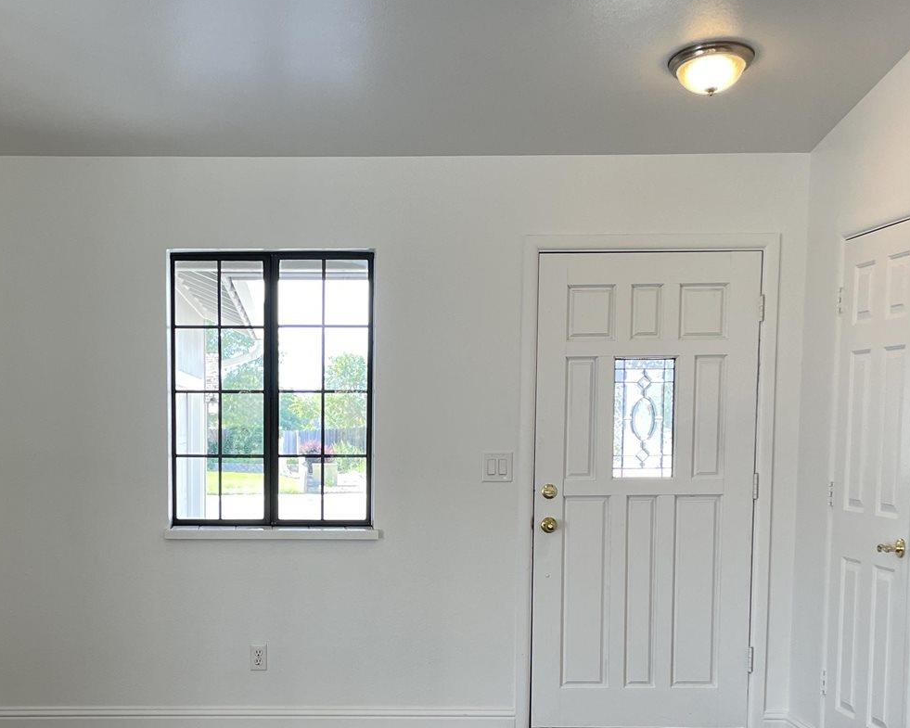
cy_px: 580
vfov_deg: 28.0
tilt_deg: -5.5
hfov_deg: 35.0
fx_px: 1428
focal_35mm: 53
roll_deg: +0.3
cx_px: 292
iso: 50
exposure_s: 1/120
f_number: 1.6
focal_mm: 4.2
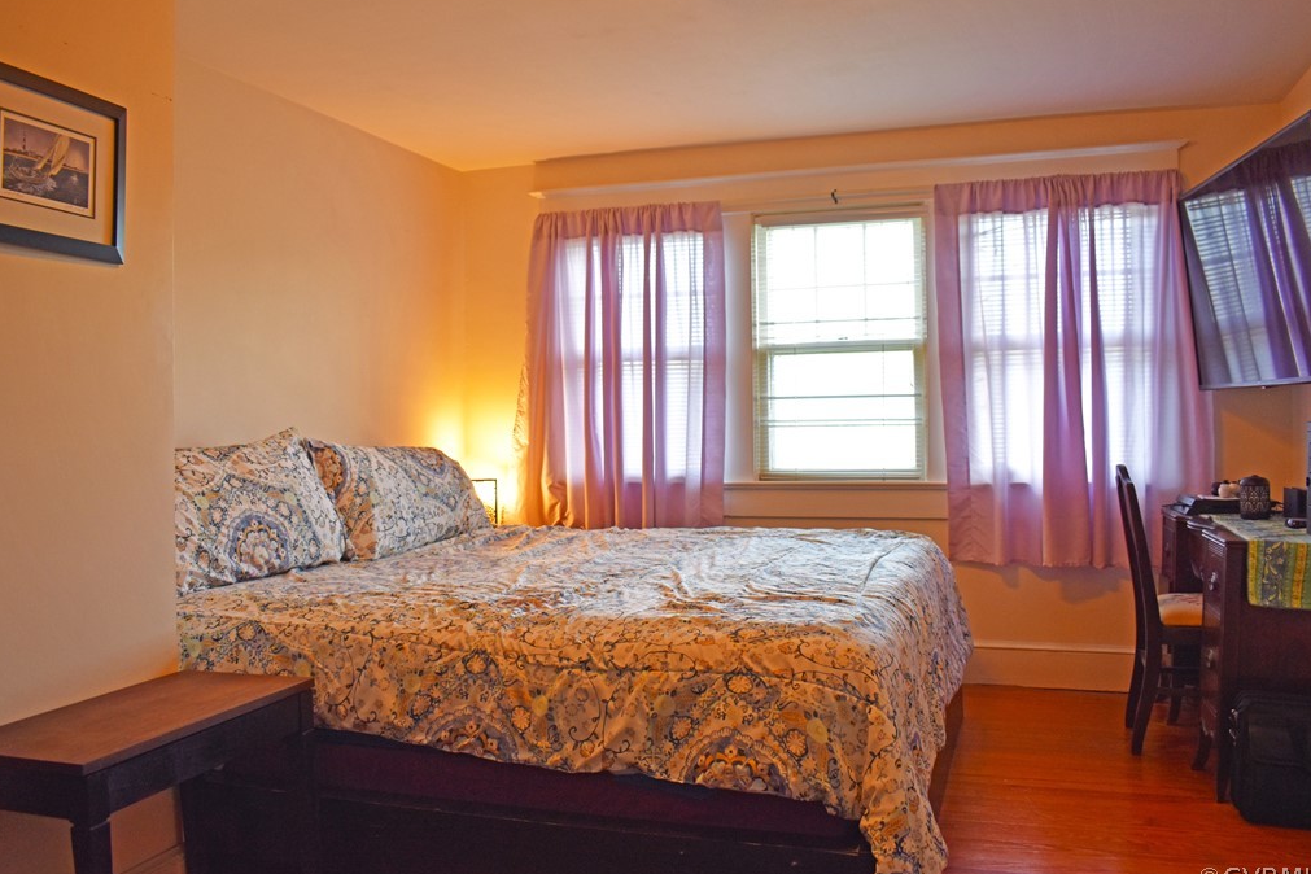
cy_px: 429
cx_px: 638
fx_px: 1056
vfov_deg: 45.0
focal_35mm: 29
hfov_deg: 63.6
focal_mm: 18
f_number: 4
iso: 450
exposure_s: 1/60
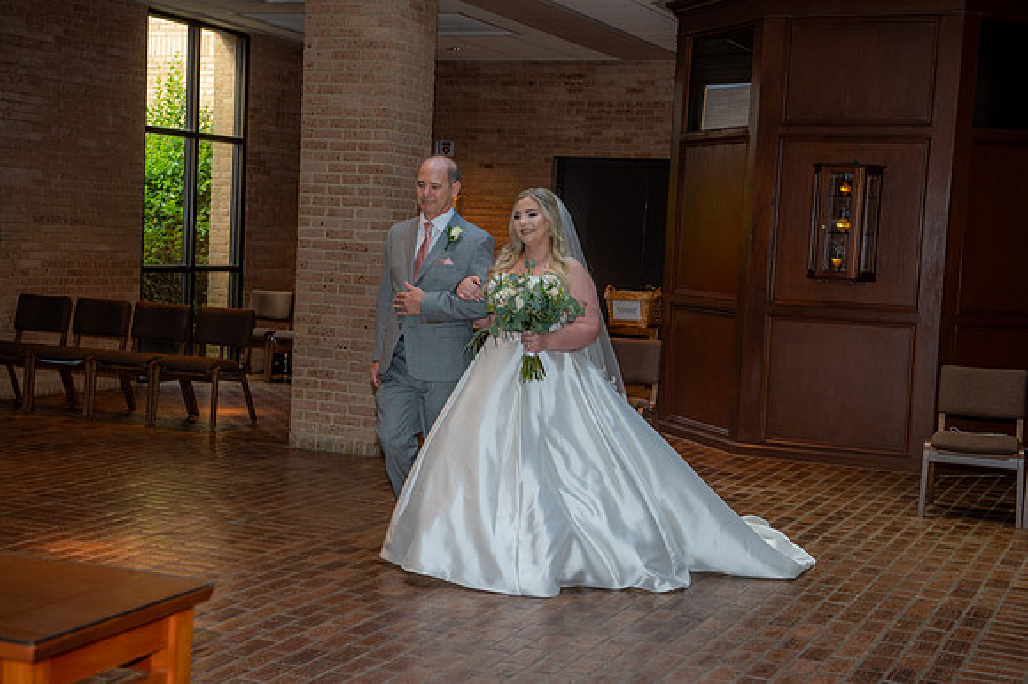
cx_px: 514
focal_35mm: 55
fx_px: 1570
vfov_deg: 24.6
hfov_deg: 36.3
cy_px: 342
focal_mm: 55
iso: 640
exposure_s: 1/100
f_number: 5
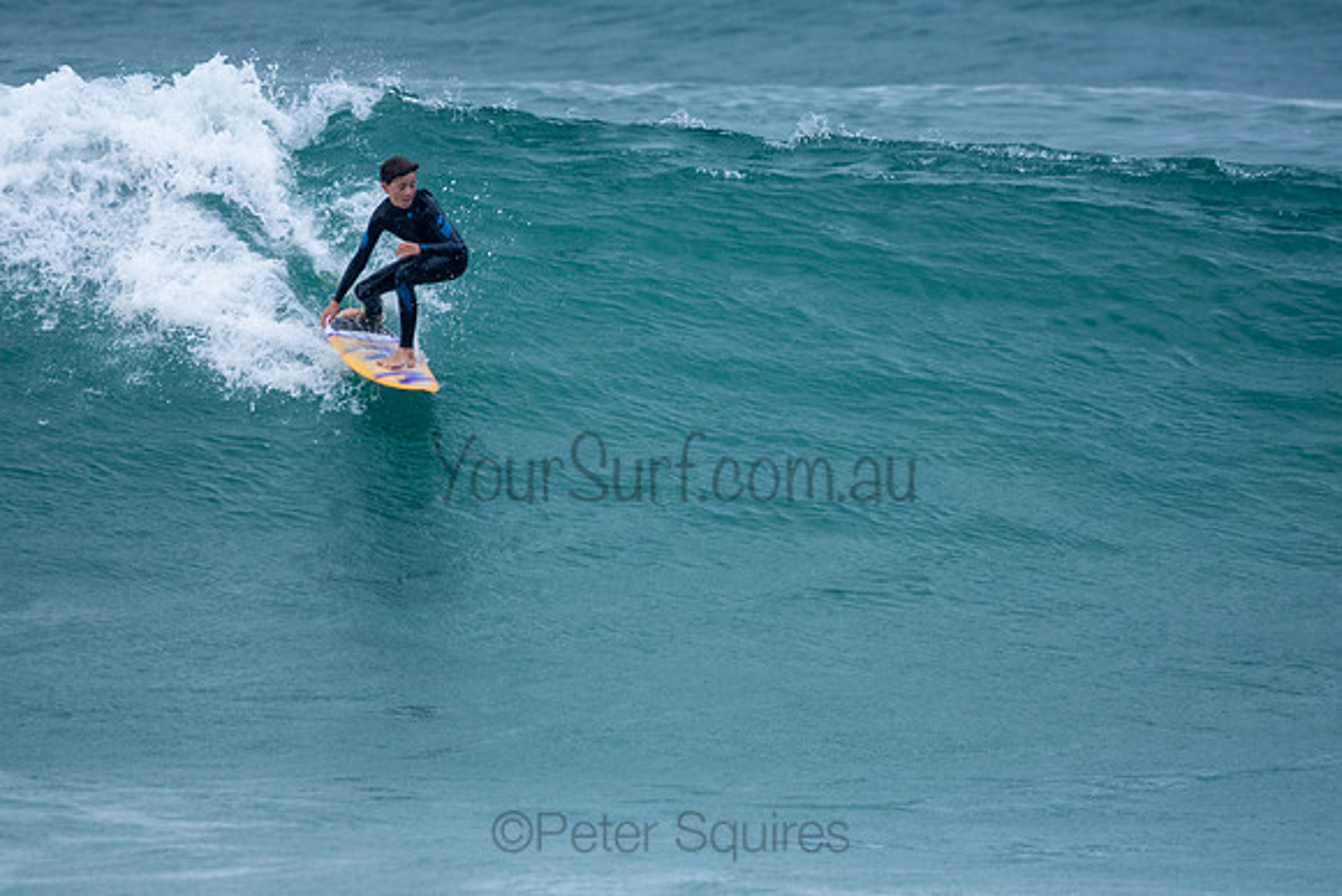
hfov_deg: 2.9
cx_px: 671
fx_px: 26845
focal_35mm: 720
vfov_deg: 1.9
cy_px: 448
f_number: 5.6
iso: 400
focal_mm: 480
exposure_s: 1/500
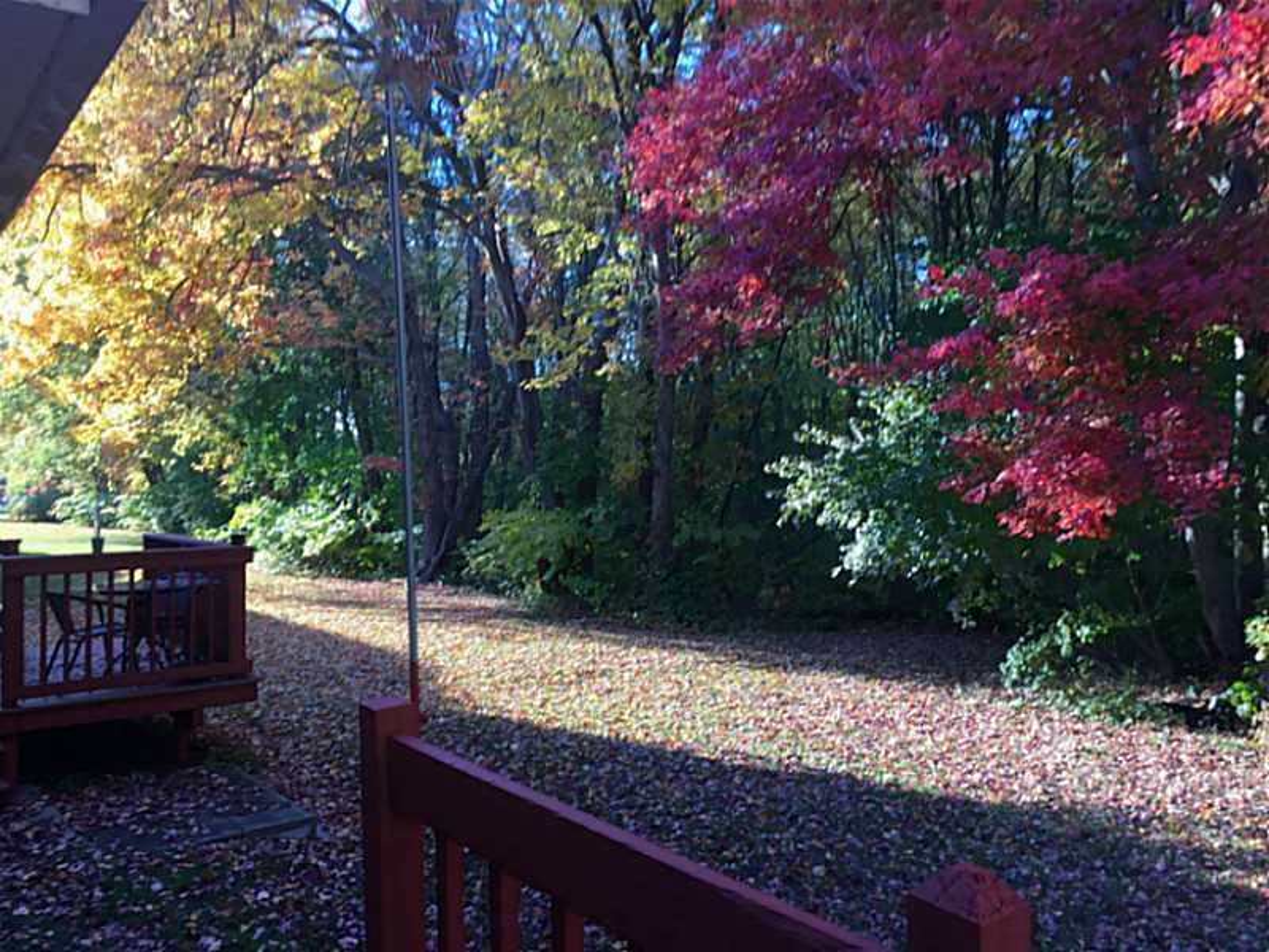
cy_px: 476
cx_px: 634
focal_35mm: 29
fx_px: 1063
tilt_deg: +0.4
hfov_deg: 61.7
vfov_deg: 48.2
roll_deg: +1.7
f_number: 2.2
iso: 32
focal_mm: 4.15
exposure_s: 1/120
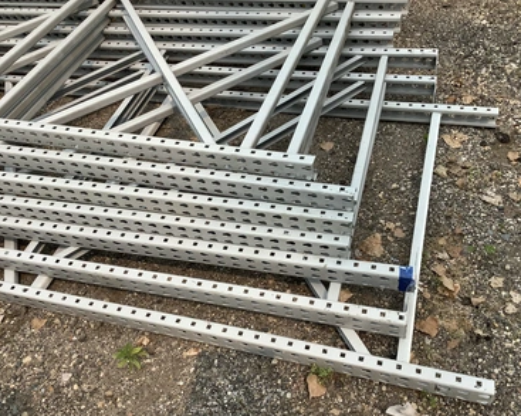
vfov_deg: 44.5
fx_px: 508
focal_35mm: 33
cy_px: 212
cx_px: 283
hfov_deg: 54.2
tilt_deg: -46.4
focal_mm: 3.3
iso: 25
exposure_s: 1/1181
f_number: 2.4
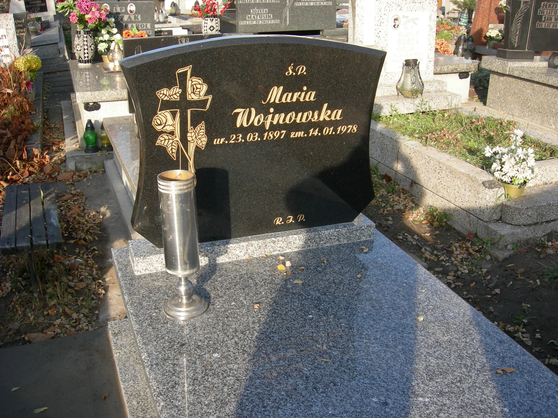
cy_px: 209
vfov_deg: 39.7
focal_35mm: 36
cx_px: 279
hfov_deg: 51.4
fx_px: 580
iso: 64
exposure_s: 1/152
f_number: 4.8
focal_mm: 7.5
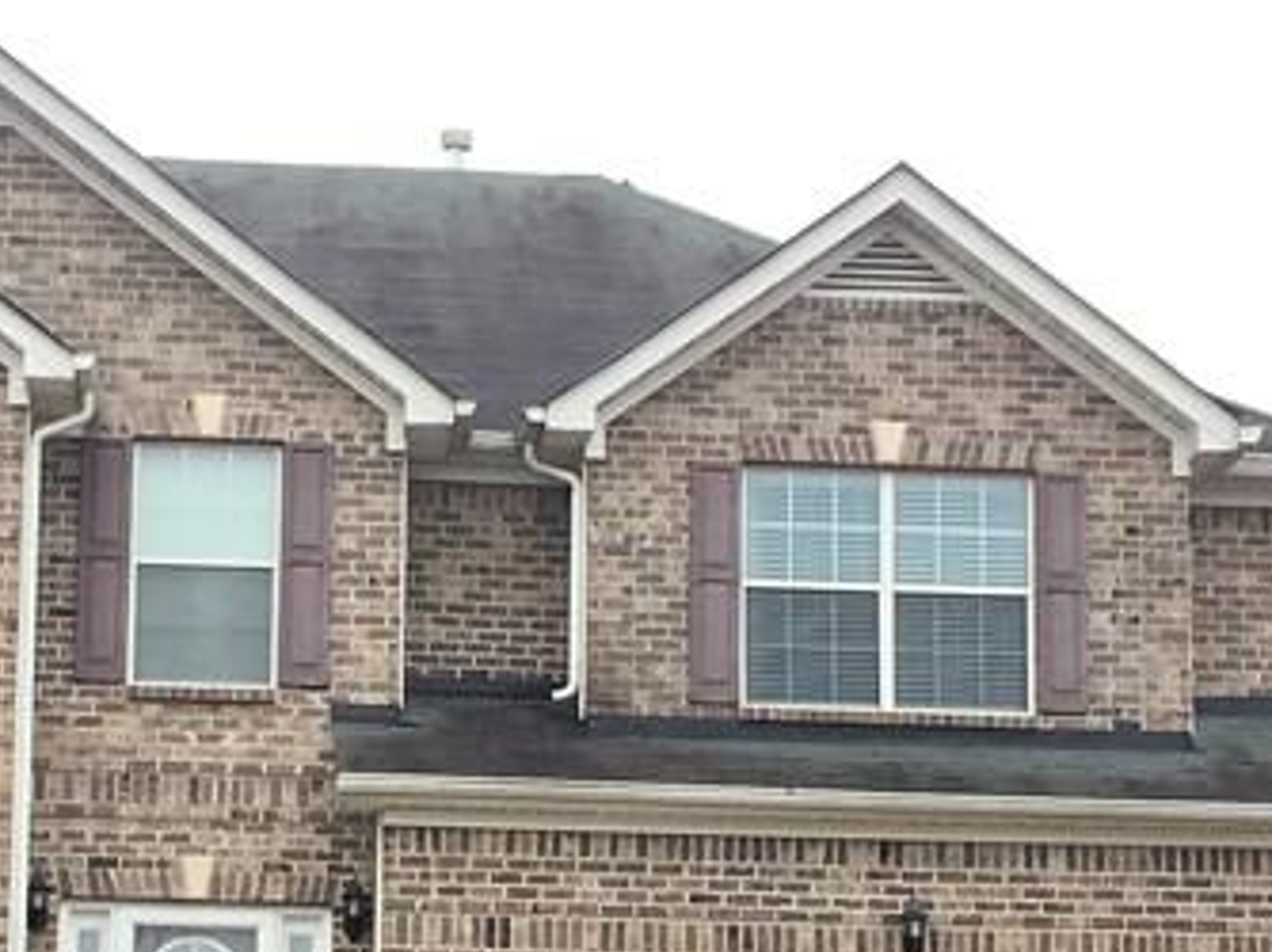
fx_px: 3268
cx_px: 415
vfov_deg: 16.2
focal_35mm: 89
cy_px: 979
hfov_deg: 21.9
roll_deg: -1.9
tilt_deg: +9.0
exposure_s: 1/240
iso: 32
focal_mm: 4.15
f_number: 2.2
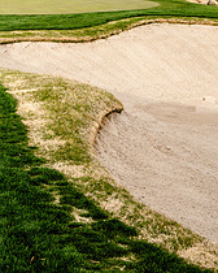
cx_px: 8
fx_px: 669
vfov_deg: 22.5
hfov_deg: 18.1
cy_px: 29
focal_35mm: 83
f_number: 9
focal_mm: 32
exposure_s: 1/320
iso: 500
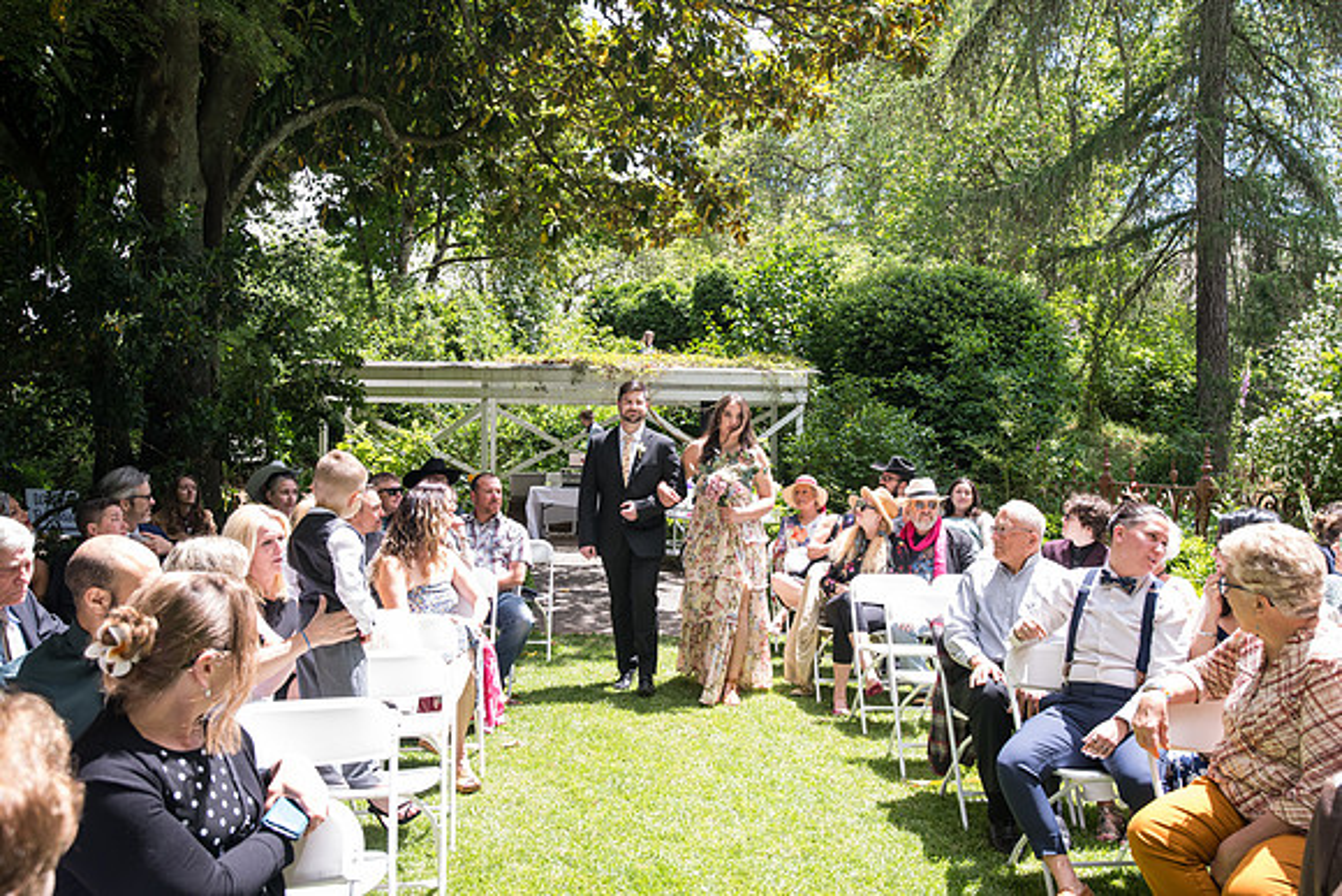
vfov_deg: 38.9
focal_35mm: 34
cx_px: 671
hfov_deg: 55.8
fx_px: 1268
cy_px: 448
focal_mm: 34
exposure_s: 1/400
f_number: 5.6
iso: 640
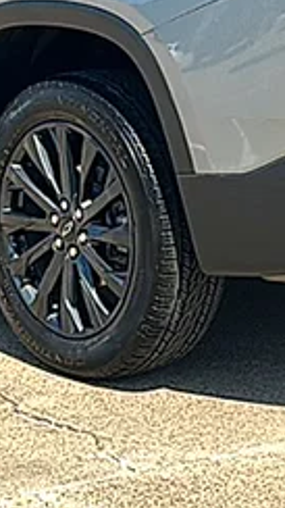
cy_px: -3
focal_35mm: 119
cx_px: 166
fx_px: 1601
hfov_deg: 10.2
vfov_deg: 17.6
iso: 80
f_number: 1.78
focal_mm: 6.86
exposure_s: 1/3378
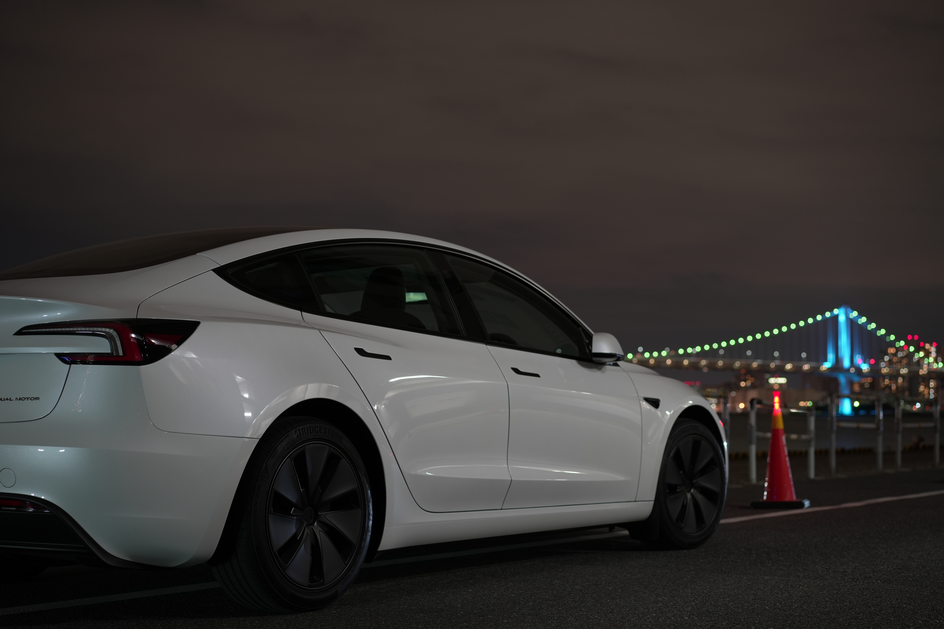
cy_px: 314
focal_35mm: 55
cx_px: 472
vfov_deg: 24.6
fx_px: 1442
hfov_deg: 36.2
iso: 400
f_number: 3.2
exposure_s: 1/3
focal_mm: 55
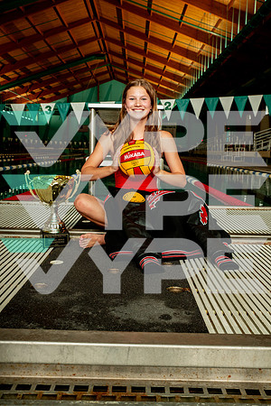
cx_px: 136
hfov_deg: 37.9
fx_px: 395
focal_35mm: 35
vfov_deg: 54.4
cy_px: 203
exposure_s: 1/200
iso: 800
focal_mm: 35
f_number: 7.1
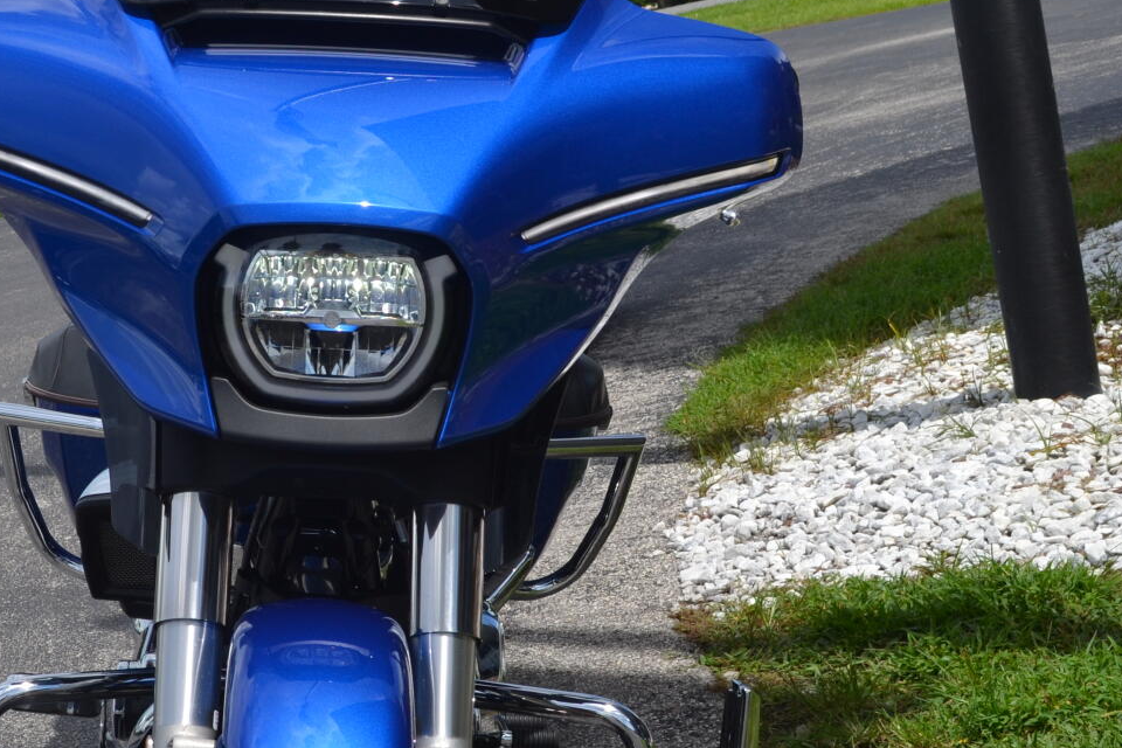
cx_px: 333
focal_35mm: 75
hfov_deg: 26.8
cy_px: 556
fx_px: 2337
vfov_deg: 18.1
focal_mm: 24
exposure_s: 1/250
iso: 100
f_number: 8
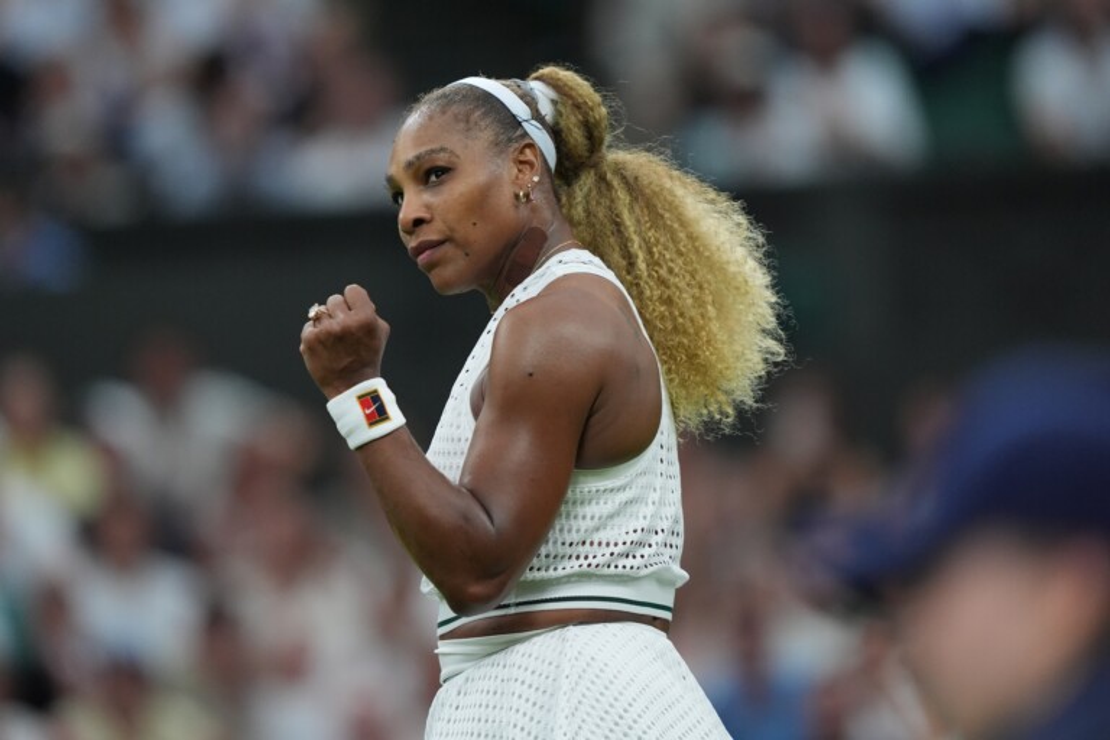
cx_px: 555
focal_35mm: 400
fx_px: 12332
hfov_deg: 5.2
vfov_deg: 3.4
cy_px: 370
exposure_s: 1/2000
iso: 3200
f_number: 3.2
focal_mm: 400
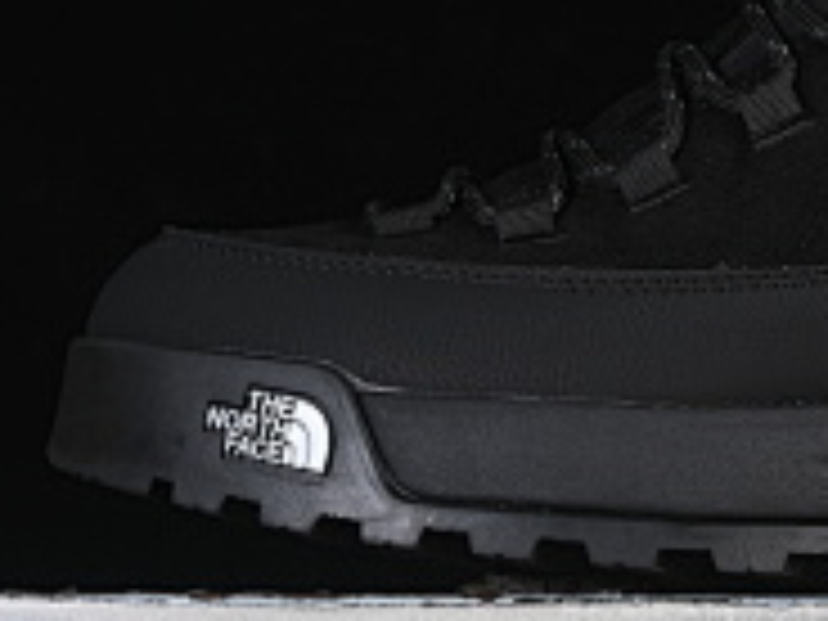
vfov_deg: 7.6
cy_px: 133
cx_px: 842
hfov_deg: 10.0
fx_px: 4688
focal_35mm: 196
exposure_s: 1/60
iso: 160
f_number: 6.3
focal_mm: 50
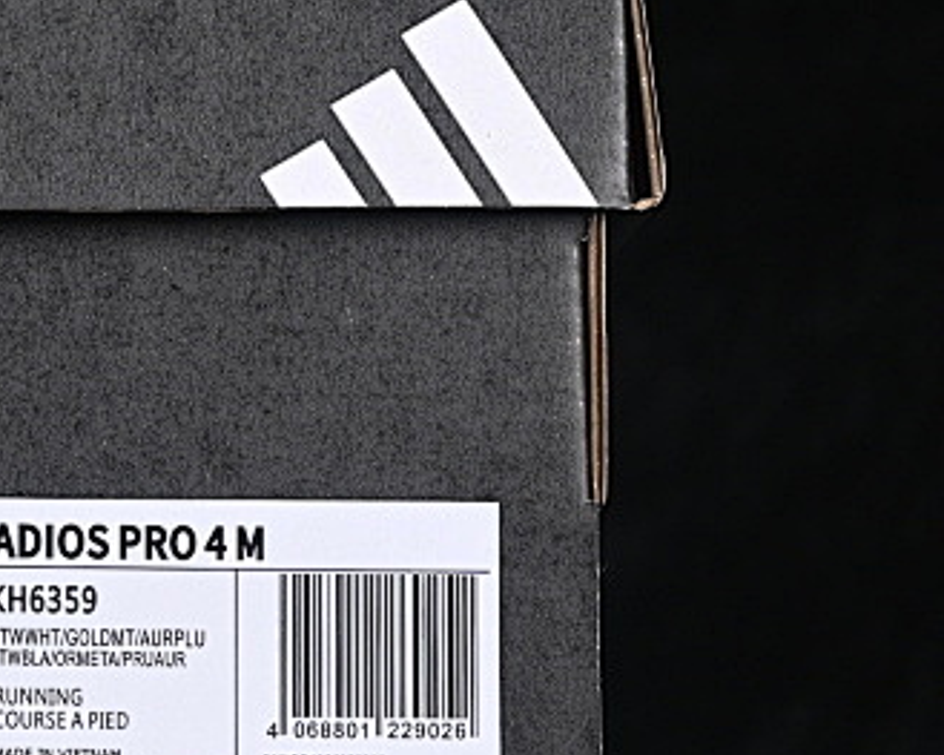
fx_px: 6452
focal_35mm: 231
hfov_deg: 8.3
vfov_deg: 6.7
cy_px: 244
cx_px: -215
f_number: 6.3
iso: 160
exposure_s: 1/60
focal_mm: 50
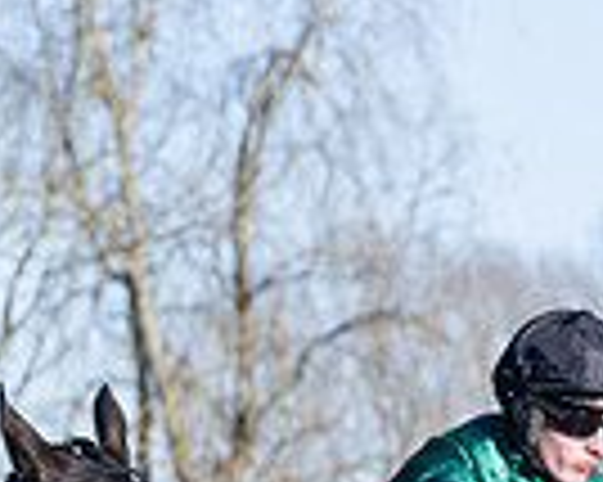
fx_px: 10611
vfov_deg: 2.6
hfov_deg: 3.3
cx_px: 393
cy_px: 1167
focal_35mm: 595
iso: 200
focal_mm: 70
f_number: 4
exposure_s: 1/1600
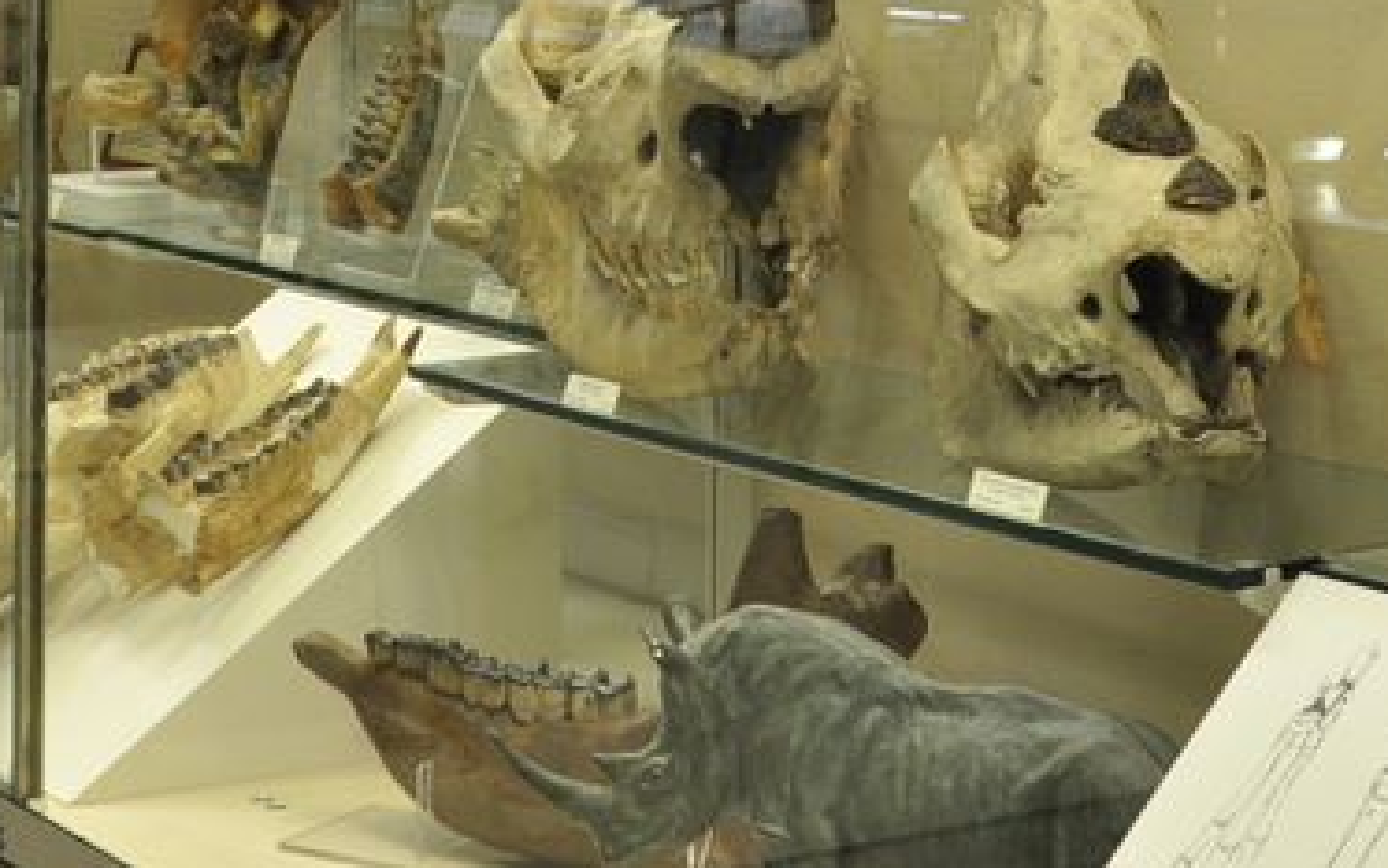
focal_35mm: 92
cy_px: -360
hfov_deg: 22.5
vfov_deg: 13.5
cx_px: 612
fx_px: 3481
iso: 400
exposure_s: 1/20
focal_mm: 22
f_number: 6.3
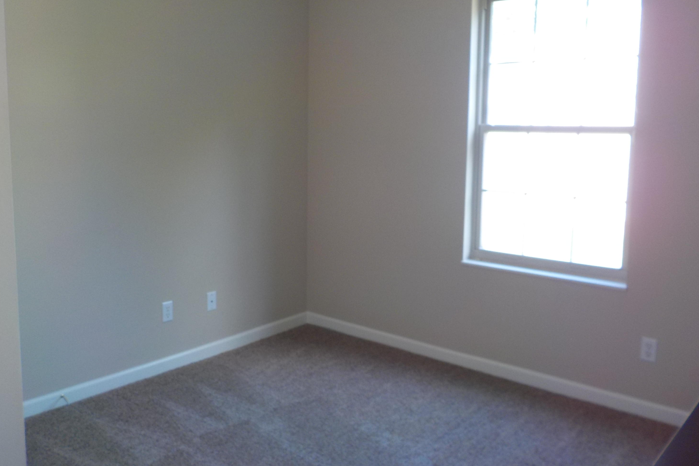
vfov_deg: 41.1
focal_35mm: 32
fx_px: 621
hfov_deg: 58.7
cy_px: 209
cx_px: 355
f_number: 3.3
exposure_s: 1/30
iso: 140
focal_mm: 4.1
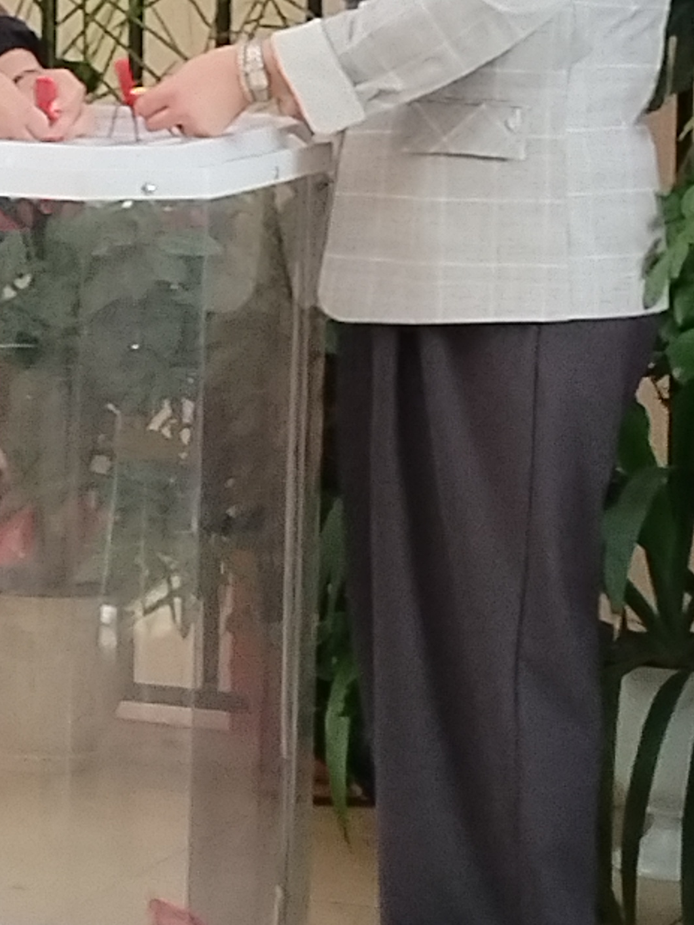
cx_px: 109
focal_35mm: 171
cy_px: 329
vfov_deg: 11.5
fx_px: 4570
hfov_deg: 8.7
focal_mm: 4.25
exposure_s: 1/100
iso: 187
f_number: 1.8
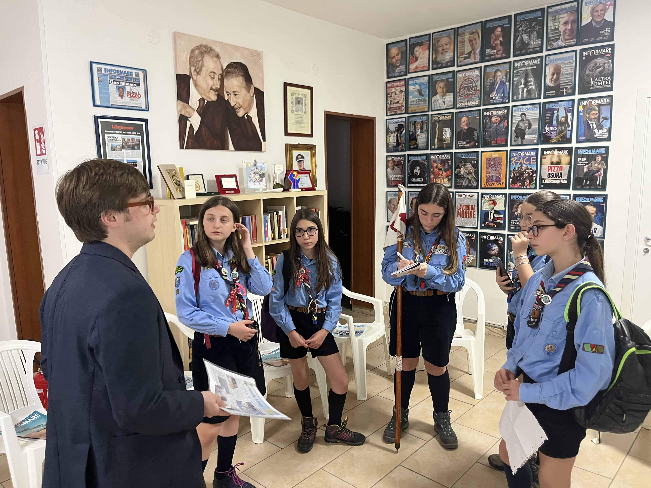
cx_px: 326
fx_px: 489
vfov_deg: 53.1
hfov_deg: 67.3
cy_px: 244
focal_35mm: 26
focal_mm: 5.1
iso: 500
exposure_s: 1/60
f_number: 1.6
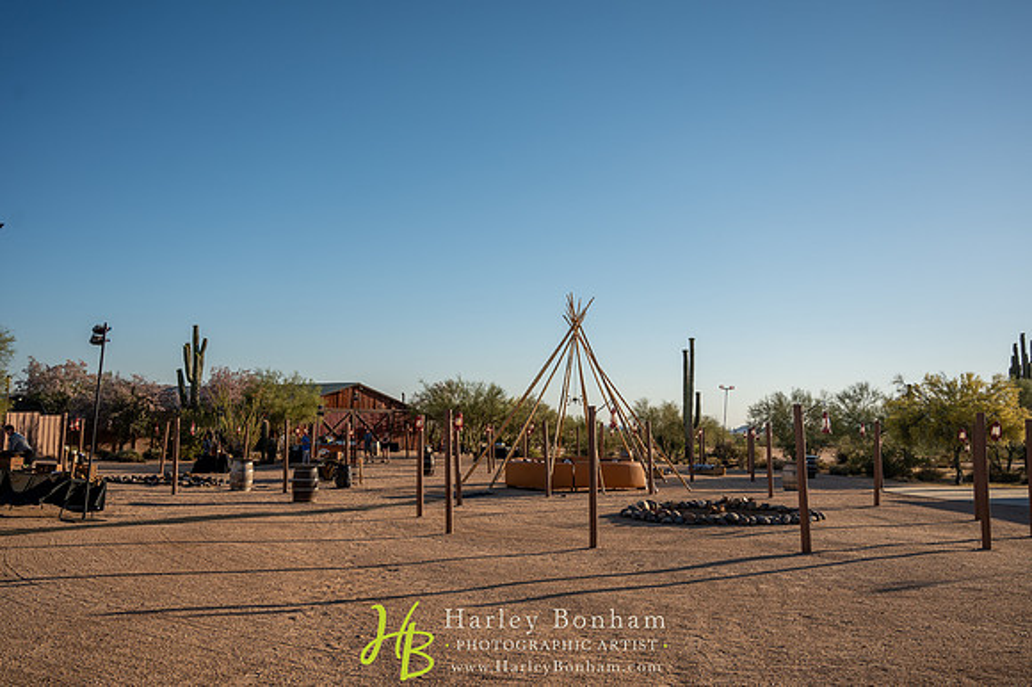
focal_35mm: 30
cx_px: 516
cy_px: 344
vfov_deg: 44.2
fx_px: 845
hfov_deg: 62.8
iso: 100
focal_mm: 29.5
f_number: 4
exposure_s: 1/1250
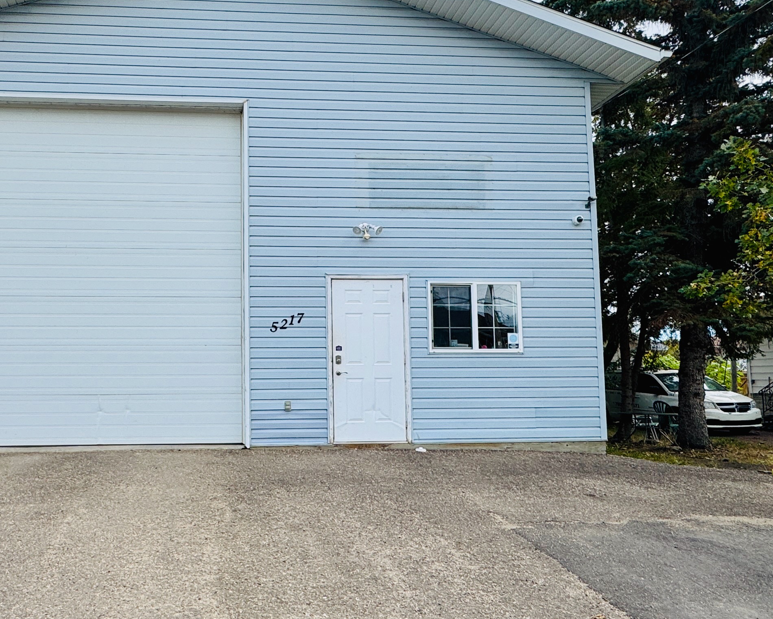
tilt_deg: +3.5
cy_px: 330
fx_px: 663
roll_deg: +0.4
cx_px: 254
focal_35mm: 29
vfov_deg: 49.9
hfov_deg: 59.0
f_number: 2.2
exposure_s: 1/1034
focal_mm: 2.22
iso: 50
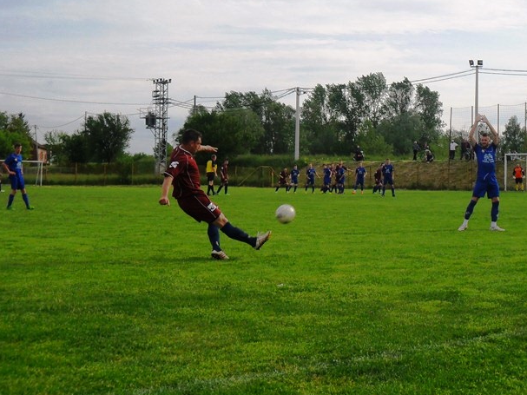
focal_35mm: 58
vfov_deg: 25.2
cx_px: 330
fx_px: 883
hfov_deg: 33.1
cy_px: 155
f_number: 4.5
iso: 100
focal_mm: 7.8
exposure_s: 1/750
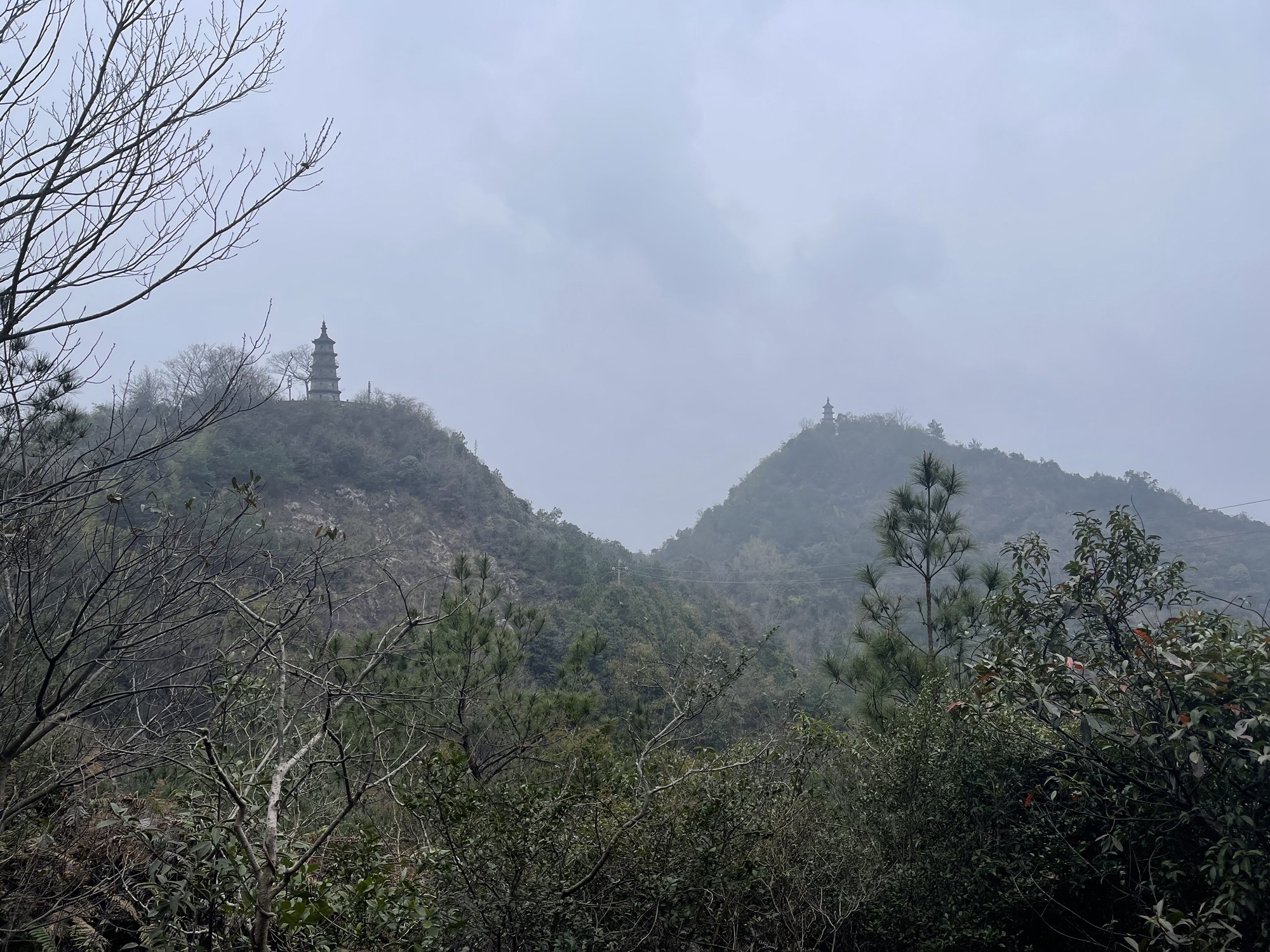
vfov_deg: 54.9
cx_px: 635
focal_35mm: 25
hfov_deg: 69.4
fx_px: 917
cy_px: 476
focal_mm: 5.1
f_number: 1.6
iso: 32
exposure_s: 1/2717
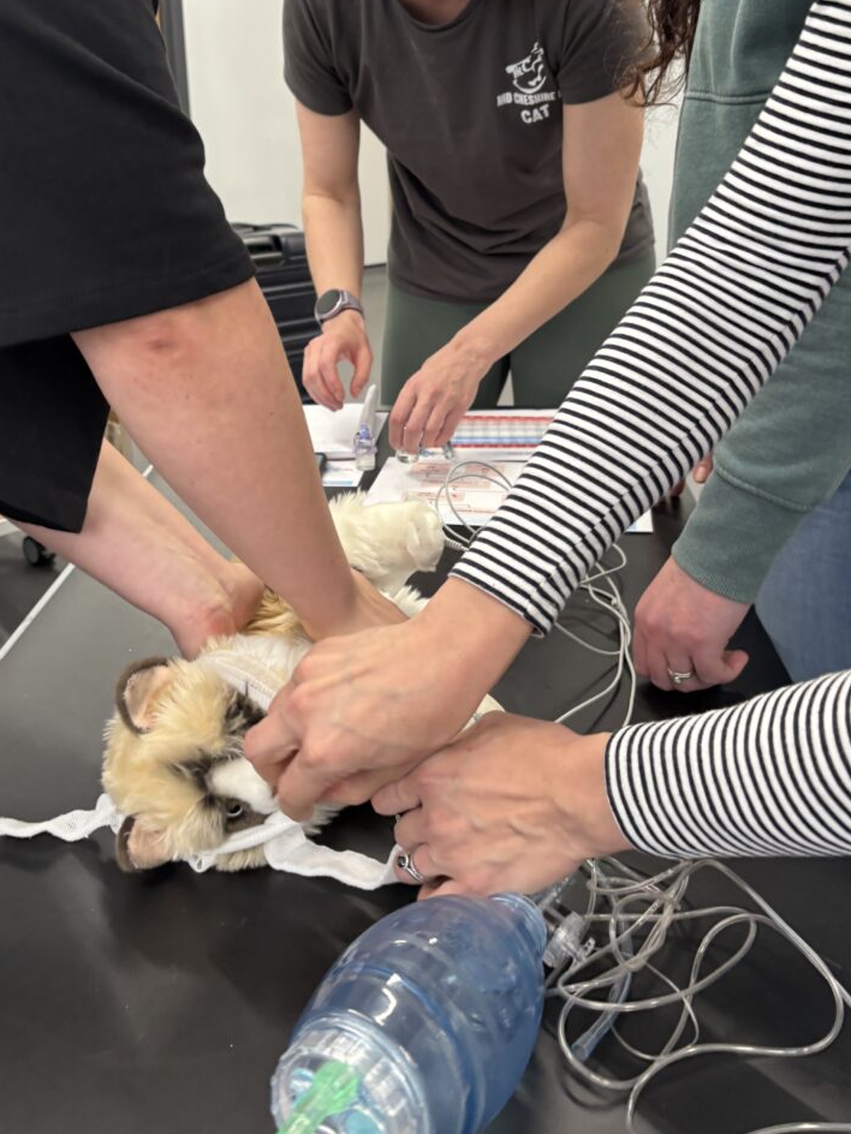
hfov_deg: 39.6
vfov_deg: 50.5
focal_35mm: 36
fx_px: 1180
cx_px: 382
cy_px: 389
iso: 125
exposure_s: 1/66
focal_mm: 5.96
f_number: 1.6
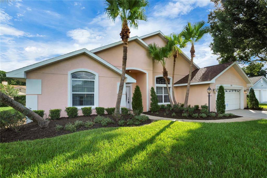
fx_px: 111
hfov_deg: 100.4
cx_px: 134
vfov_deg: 77.3
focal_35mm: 15
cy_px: 89
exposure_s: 1/200
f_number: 10
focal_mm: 10
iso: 200
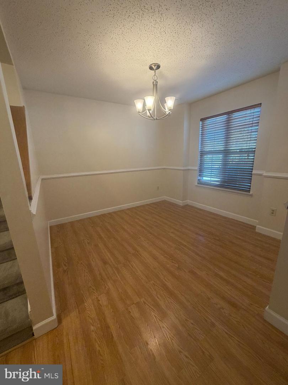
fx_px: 155
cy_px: 192
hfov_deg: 85.7
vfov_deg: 102.1
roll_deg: +1.6
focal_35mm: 14
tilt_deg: -13.4
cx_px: 144
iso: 200
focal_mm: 2.22
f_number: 2.2
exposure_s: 1/60
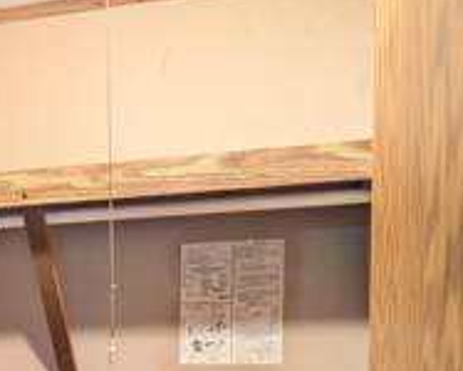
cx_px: -12
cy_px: 433
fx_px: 823
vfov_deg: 23.5
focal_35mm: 60
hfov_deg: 29.1
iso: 279
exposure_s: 1/40
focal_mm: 6.9
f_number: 1.68
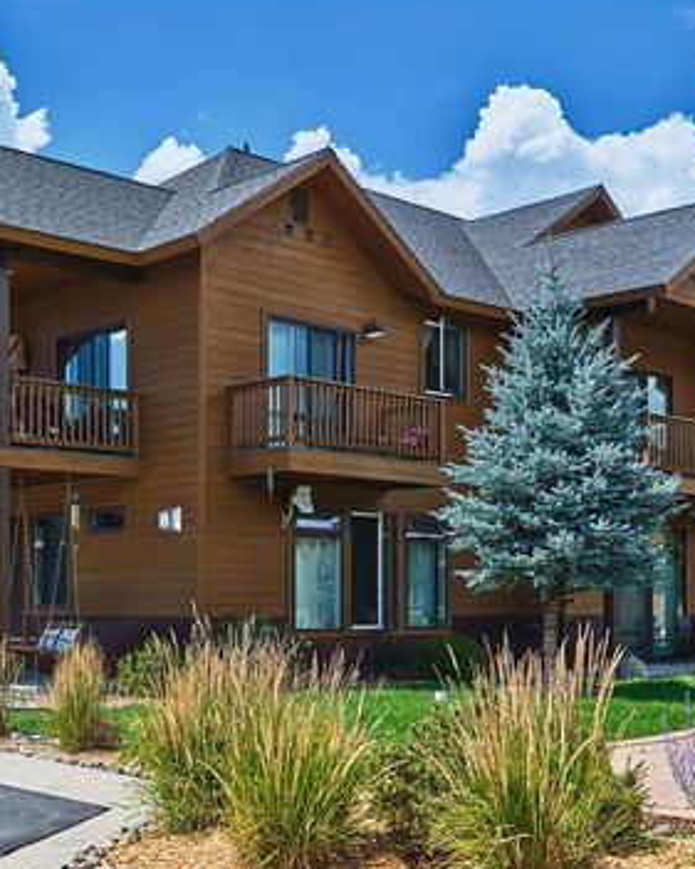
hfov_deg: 29.9
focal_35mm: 50
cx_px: 203
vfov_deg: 37.3
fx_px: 1285
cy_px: 454
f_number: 8
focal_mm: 45
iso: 80
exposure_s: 1/160
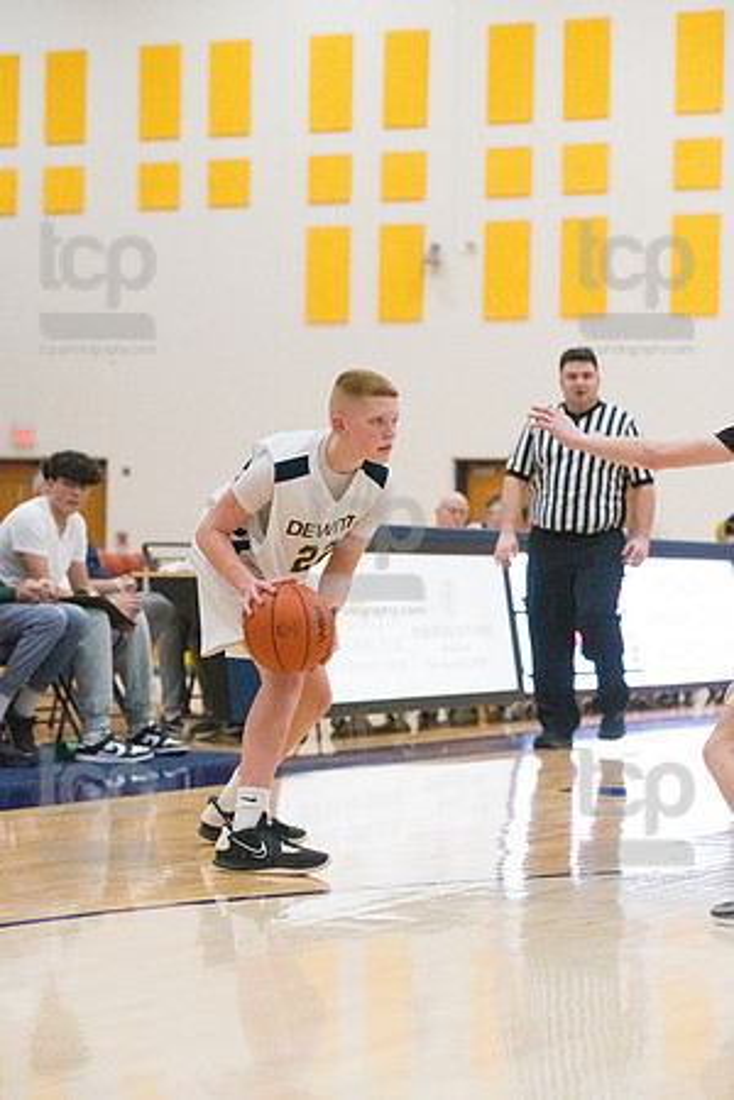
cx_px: 367
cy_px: 550
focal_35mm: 102
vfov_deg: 20.0
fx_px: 3119
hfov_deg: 13.4
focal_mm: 102
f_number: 4.5
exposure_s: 1/1600
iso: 10000
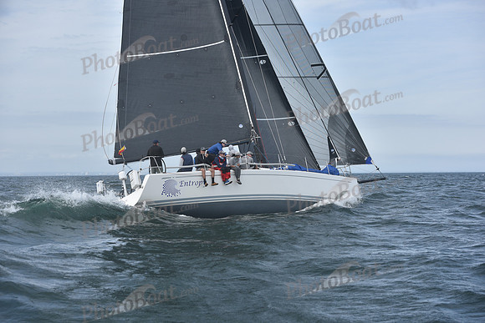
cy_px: 162
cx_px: 242
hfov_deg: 28.8
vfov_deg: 19.5
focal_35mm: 70
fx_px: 943
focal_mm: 70
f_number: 5.6
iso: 200
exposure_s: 1/1250
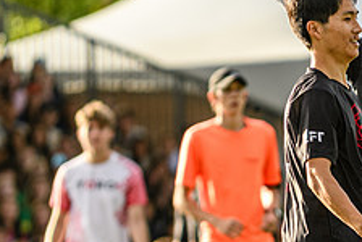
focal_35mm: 887
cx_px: 384
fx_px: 8931
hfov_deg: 2.3
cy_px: 260
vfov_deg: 1.6
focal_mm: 200
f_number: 3.2
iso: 280
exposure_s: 1/1250
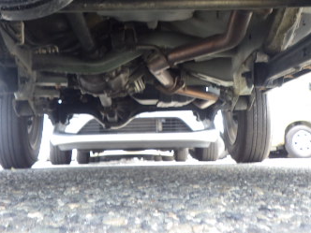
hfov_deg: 35.5
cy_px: 22
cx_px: 148
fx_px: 485
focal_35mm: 54
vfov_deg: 26.1
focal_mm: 5
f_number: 3.5
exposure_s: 1/60
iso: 125
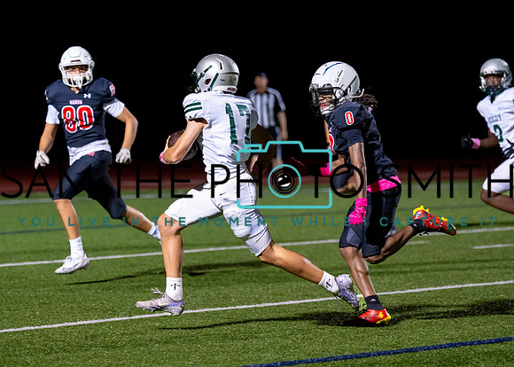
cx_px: 196
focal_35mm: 187
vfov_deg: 7.7
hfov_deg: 10.7
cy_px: 172
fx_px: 2732
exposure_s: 1/1000
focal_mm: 144
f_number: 2.8
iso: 2000
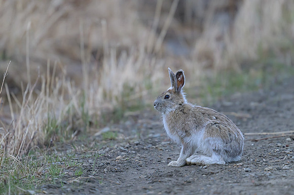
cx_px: 147
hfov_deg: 2.5
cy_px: 98
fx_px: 6856
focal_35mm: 840
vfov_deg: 1.6
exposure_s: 1/80
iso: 2000
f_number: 4
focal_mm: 560
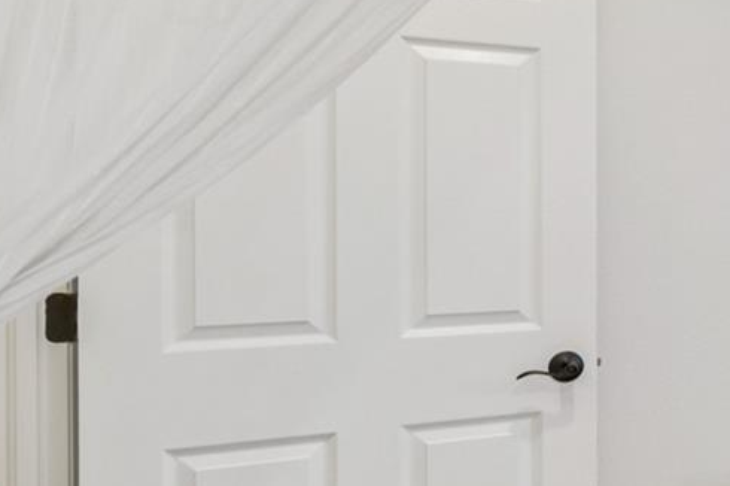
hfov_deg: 25.7
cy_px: 227
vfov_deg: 27.5
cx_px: 1172
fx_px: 993
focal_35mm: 49
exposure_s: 1/3.33
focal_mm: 10
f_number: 7.1
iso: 100
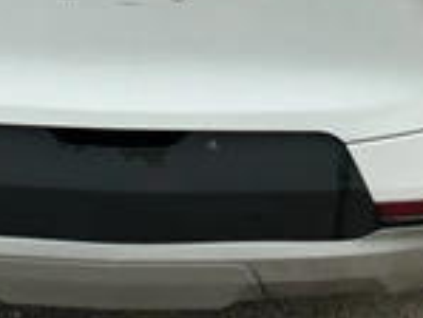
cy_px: 3
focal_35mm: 75
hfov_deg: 25.8
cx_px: 125
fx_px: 917
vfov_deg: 19.1
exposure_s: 1/1848
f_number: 1.8
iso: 25
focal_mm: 3
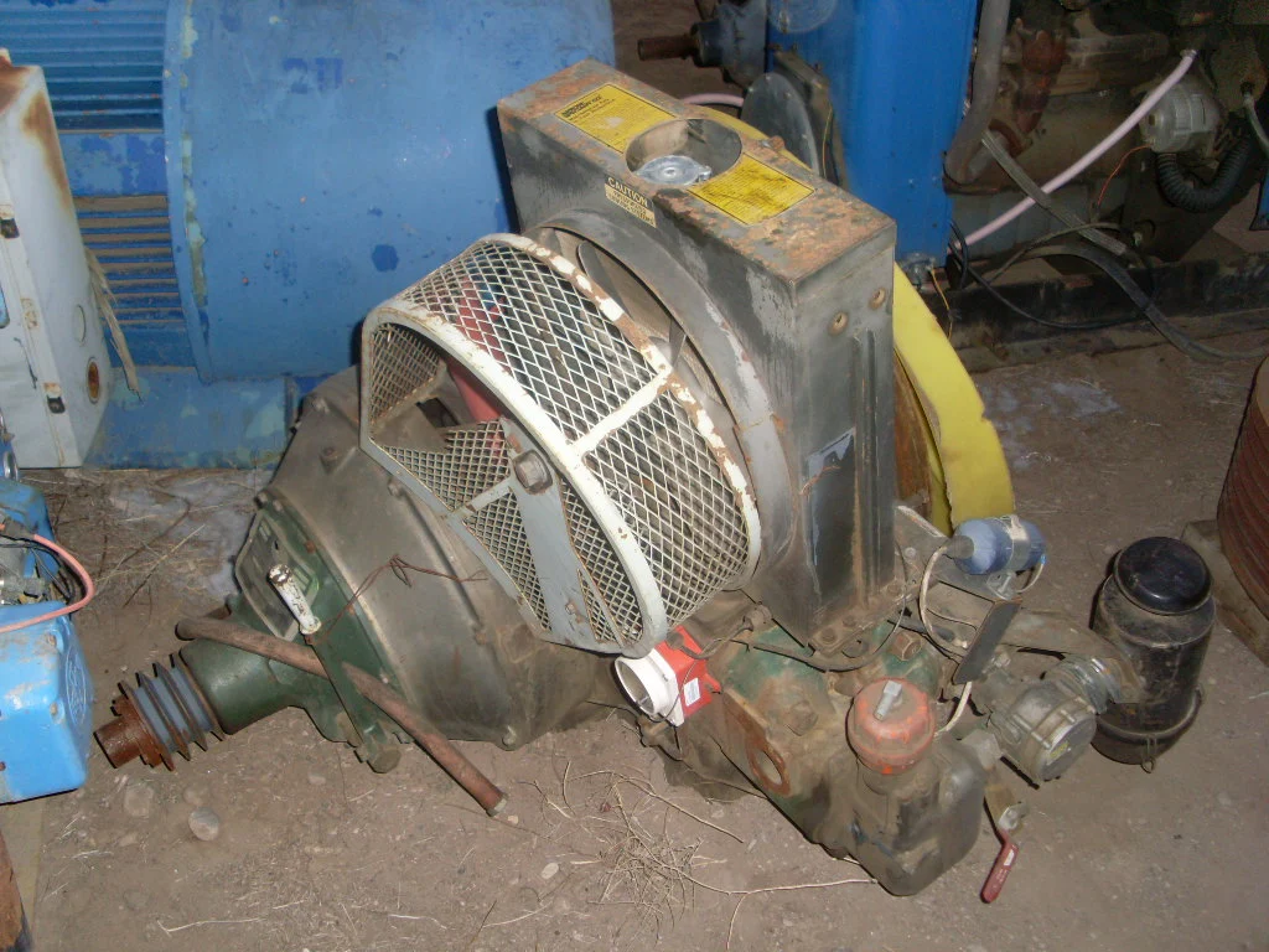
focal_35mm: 38
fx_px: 1393
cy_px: 476
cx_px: 634
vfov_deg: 37.7
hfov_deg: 49.0
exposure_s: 1/45
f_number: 3
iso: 100
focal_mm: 6.3
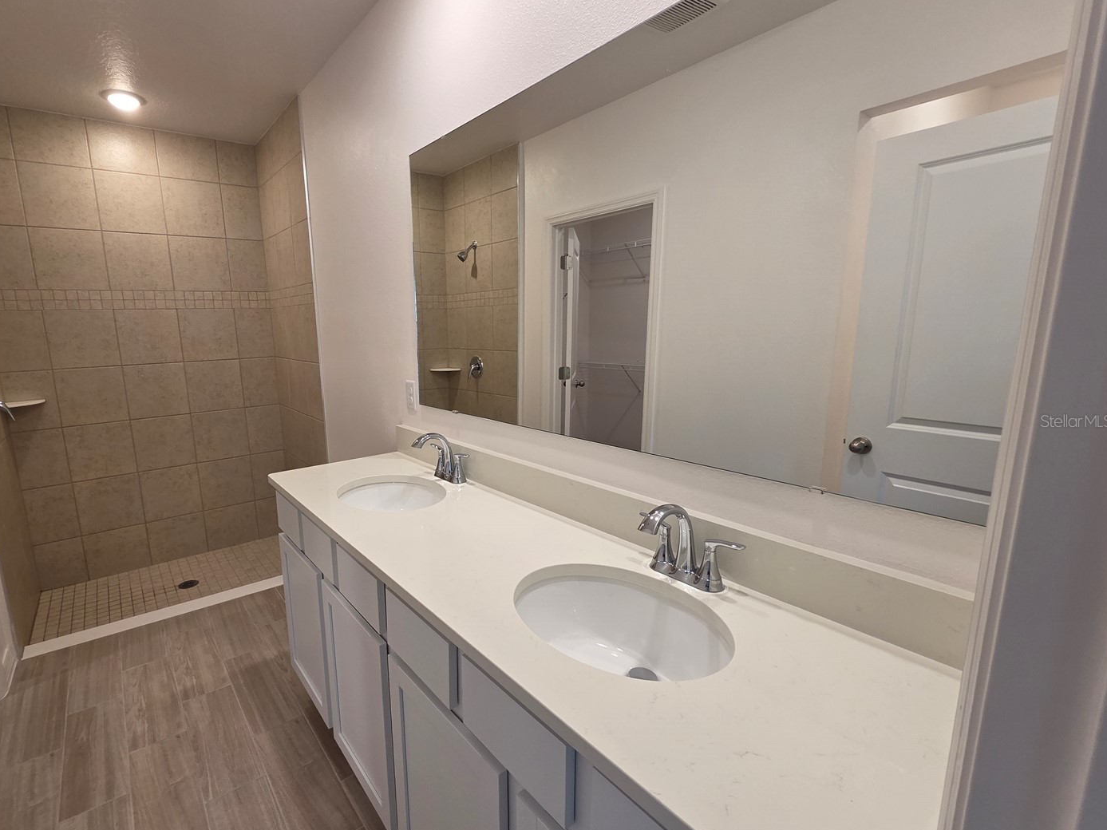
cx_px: 477
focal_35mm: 15
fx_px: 480
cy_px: 421
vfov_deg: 81.7
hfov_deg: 97.6
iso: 160
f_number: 2.2
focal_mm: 2.2
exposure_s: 1/120
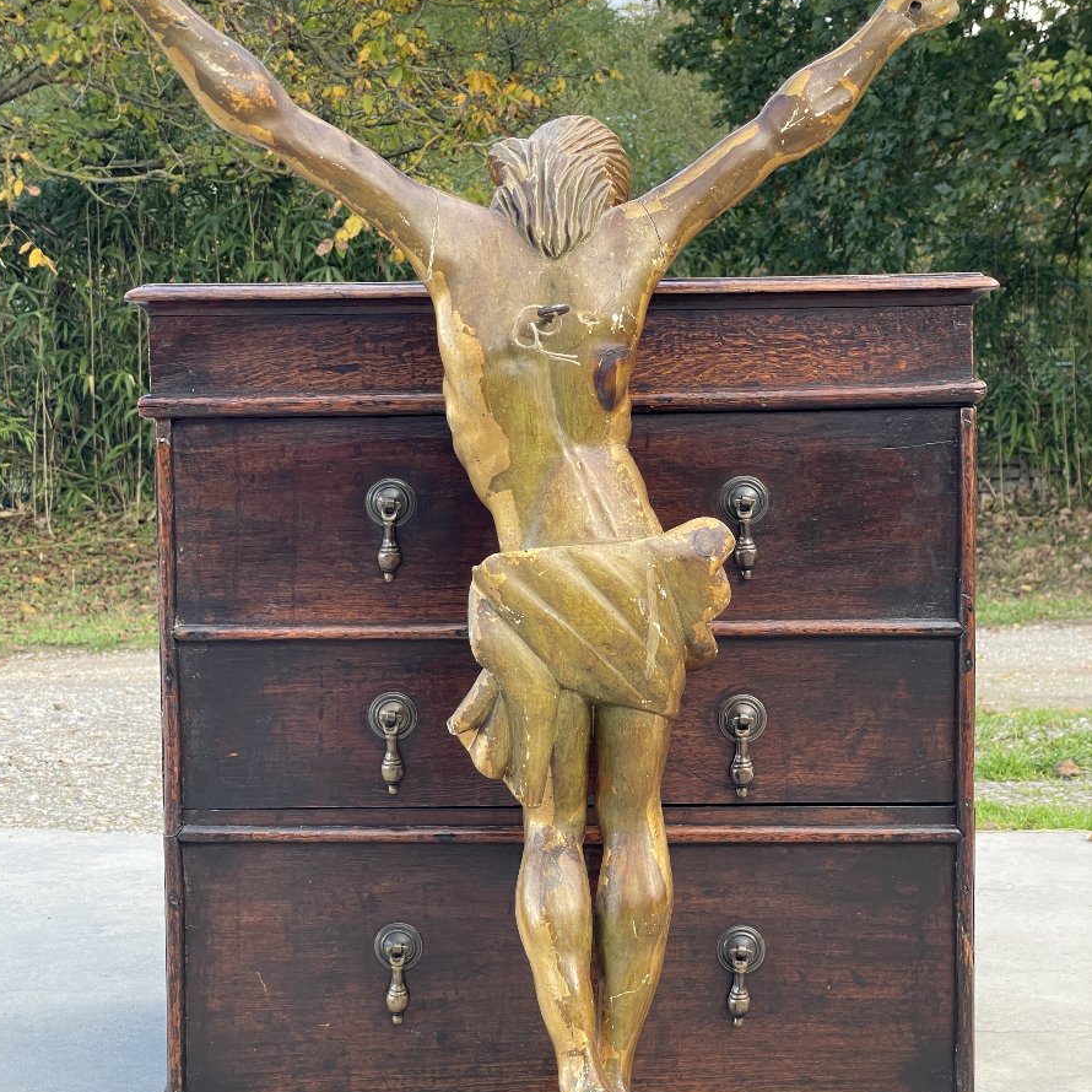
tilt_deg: -2.8
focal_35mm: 62
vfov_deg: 27.7
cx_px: 541
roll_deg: +1.5
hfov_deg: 27.7
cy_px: 580
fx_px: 2213
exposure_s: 1/99
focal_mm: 6
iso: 40
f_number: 2
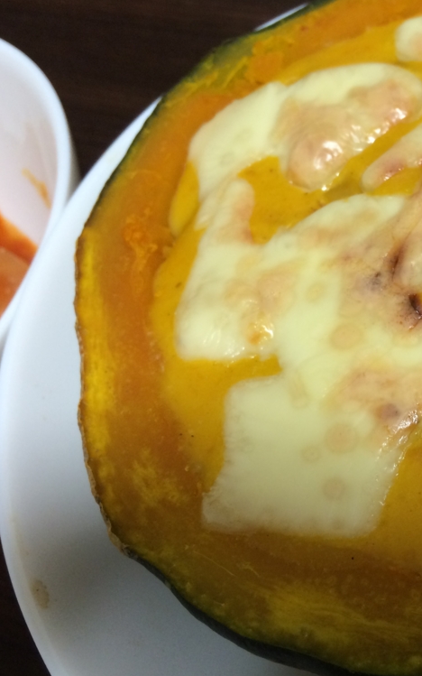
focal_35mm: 42
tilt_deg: -59.1
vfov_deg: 47.2
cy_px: 334
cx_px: 435
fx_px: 773
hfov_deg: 28.4
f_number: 2.2
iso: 100
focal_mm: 4.15
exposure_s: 1/30
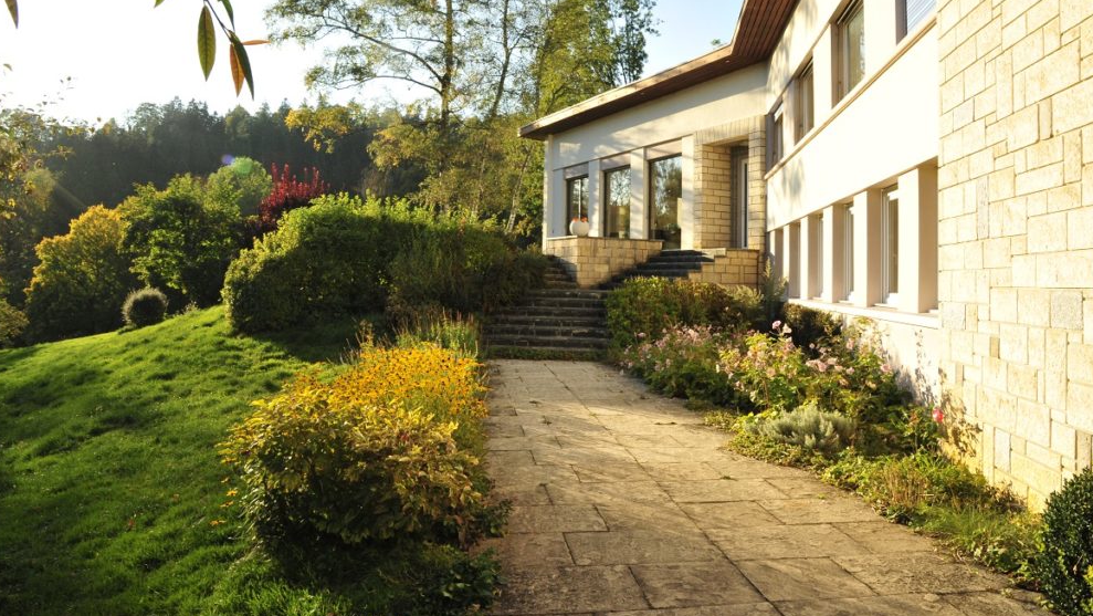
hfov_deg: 71.9
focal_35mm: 26
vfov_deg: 44.2
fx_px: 754
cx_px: 554
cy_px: 246
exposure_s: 1/250
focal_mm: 24
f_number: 16
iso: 1600
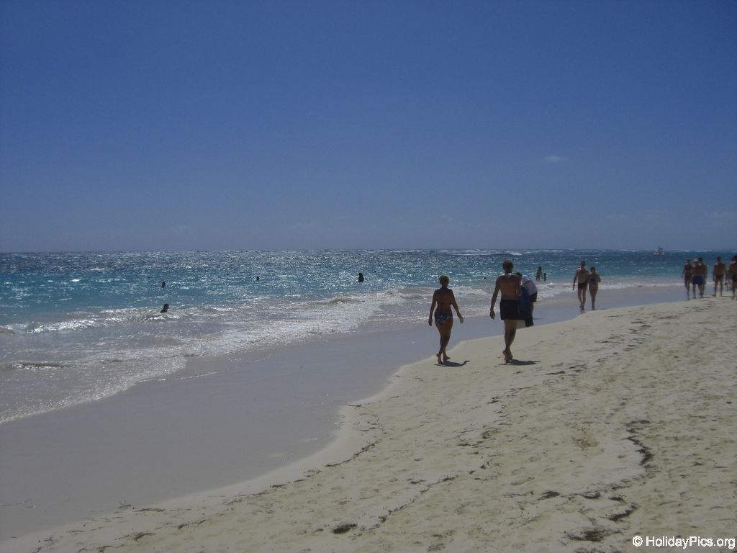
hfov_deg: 49.0
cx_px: 368
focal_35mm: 38
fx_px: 809
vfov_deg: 37.7
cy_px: 276
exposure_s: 1/800
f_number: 8
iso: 64
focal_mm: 6.2
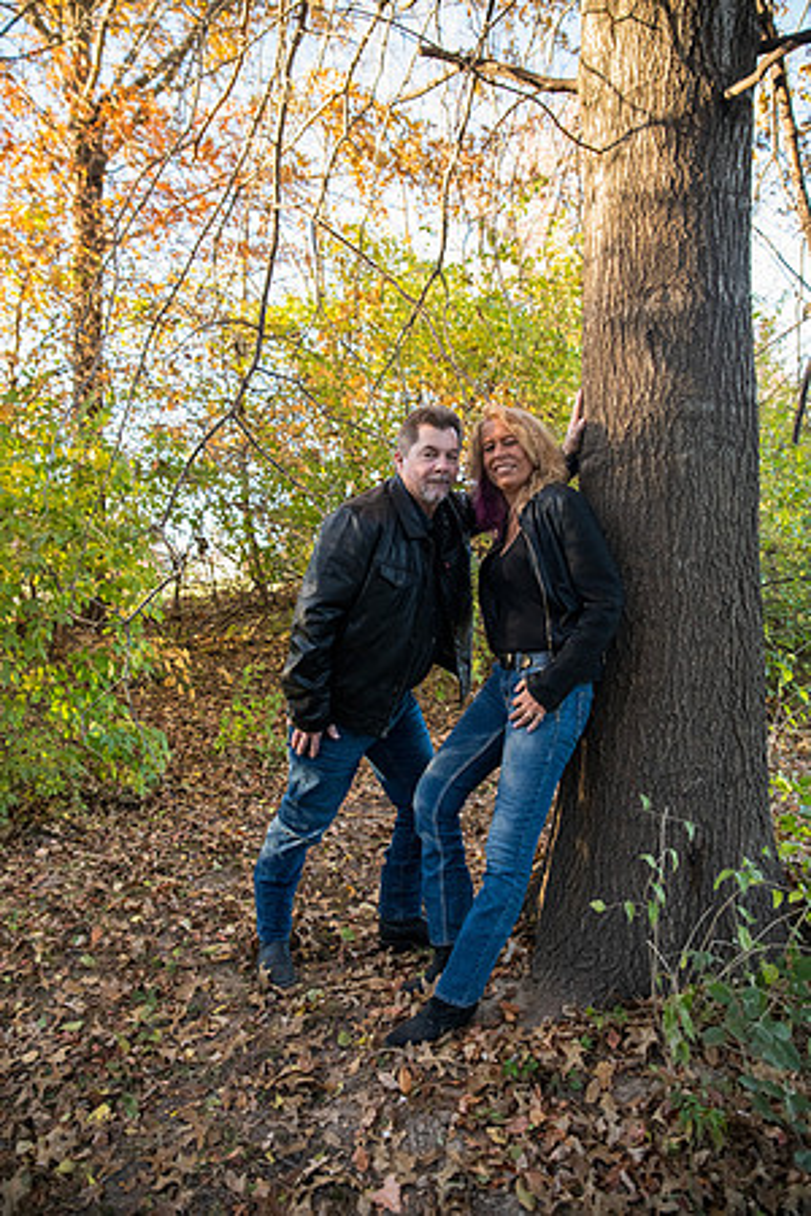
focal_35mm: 24
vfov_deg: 73.7
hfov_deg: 53.1
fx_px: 811
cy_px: 608
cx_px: 406
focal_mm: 24
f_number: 3.2
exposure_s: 1/800
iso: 2000
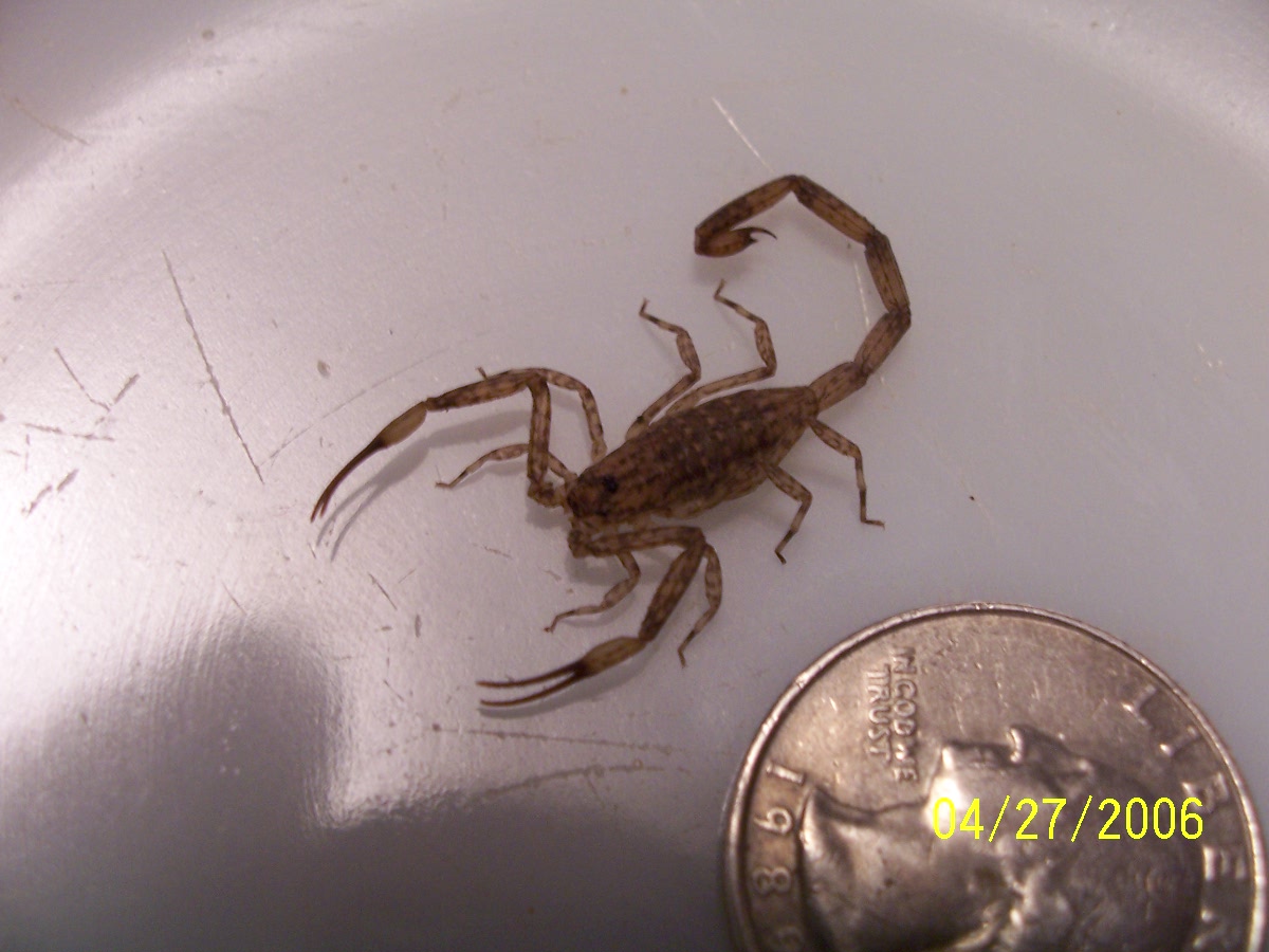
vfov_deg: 40.7
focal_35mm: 35
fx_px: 1283
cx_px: 634
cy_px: 476
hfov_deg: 52.6
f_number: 2.8
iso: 140
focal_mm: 6
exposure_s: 1/10
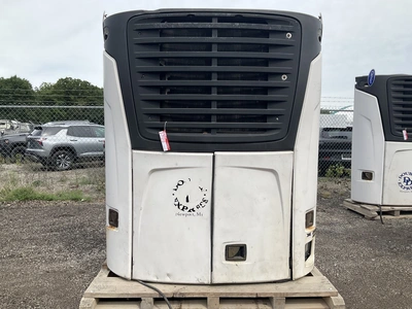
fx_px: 345
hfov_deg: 61.7
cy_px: 154
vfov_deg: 48.2
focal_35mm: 29
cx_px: 206
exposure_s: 1/1786
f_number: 1.8
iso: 25
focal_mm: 3
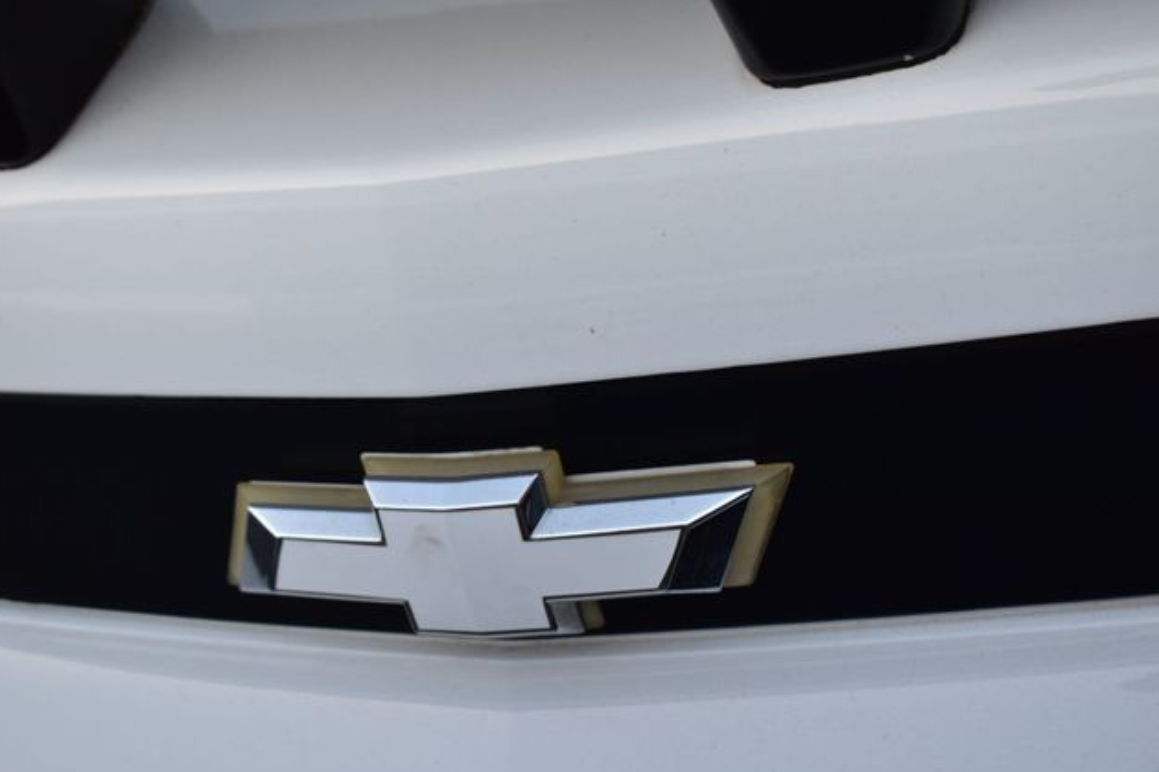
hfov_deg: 32.9
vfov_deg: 22.2
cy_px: 391
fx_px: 1963
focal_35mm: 61
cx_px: 577
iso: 800
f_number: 6.3
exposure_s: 1/15
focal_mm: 40
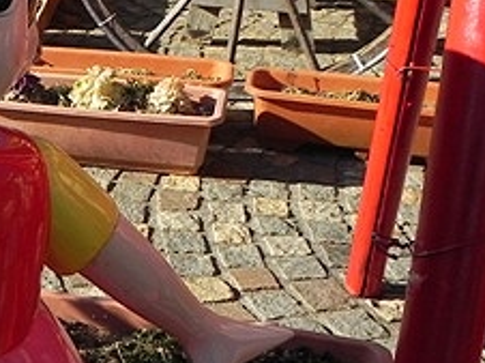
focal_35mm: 70
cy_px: 206
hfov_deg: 25.3
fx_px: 980
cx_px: -79
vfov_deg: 21.0
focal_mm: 4.6
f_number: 4
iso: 200
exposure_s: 1/1631
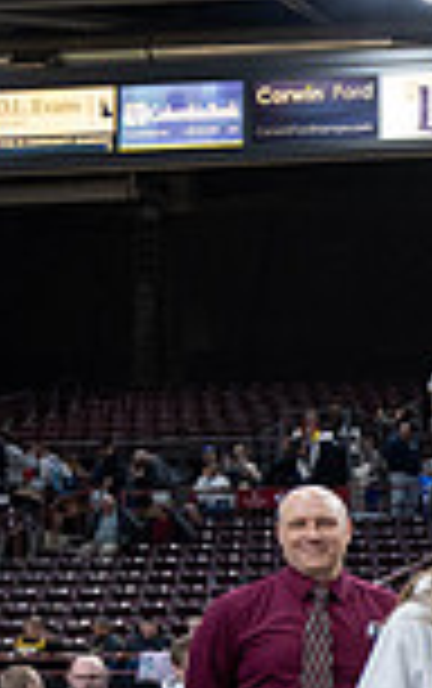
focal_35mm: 118
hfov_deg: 9.0
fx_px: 2217
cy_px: 763
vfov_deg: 17.1
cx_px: 1309
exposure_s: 1/125
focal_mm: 24
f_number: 4
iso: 640
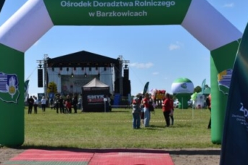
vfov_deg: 15.7
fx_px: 599
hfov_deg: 23.4
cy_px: 94
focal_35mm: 87
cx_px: 107
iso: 400
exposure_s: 1/2000
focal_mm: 31
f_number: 8
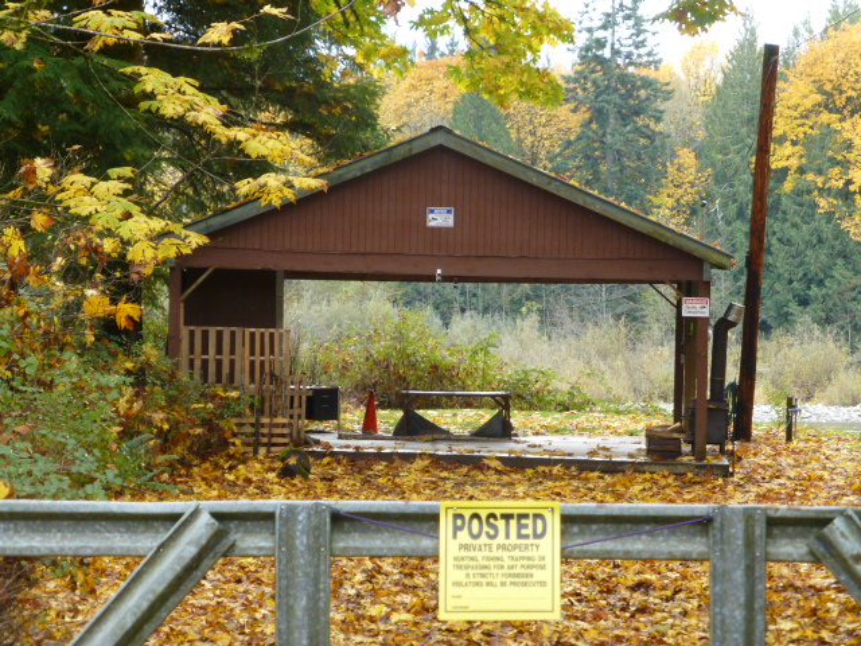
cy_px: 323
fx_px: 3408
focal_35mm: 137
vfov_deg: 10.8
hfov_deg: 14.4
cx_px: 430
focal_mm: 24.4
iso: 250
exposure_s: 1/80
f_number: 5.4
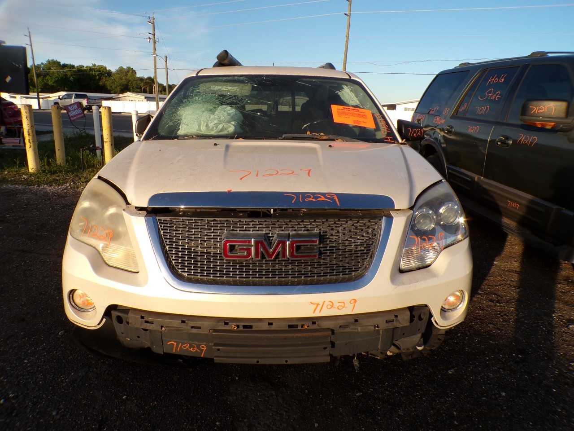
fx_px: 398
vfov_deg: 56.8
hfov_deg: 71.6
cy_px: 216
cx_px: 287
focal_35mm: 24
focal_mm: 4.3
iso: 100
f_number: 4.4
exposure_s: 1/340
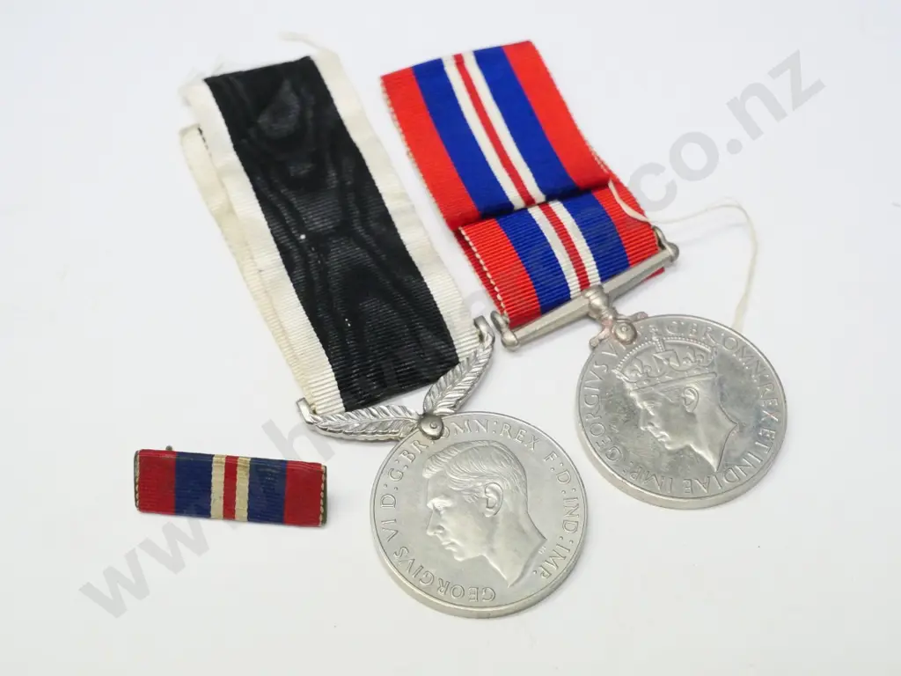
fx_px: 1666
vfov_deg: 22.9
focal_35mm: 64
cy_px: 338
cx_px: 450
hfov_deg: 30.3
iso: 3200
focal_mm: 32
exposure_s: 1/160
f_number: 6.3
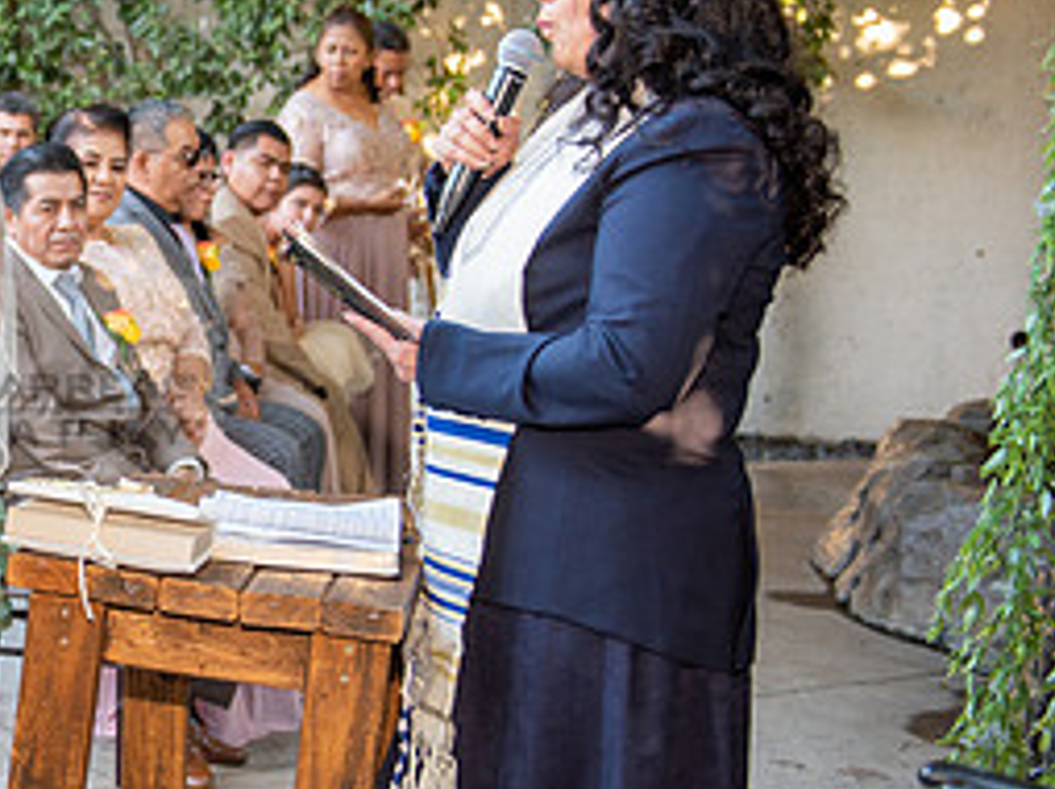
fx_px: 2345
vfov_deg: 19.1
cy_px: 376
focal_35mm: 77
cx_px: -129
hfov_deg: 23.6
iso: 500
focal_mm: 35
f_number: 3.2
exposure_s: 1/250
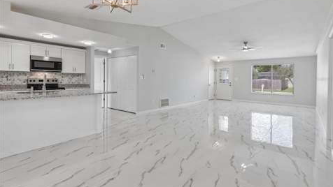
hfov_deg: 89.6
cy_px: 78
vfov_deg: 58.1
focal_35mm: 19
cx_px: 167
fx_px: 168
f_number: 10
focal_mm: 18
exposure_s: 1/60
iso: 400
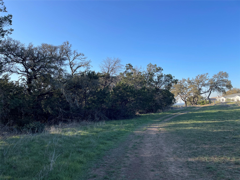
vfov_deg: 53.1
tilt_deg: +4.7
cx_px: 120
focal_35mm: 26
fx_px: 180
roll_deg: +2.3
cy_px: 90
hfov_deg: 67.3
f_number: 1.6
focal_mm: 4.2
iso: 32
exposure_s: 1/1416
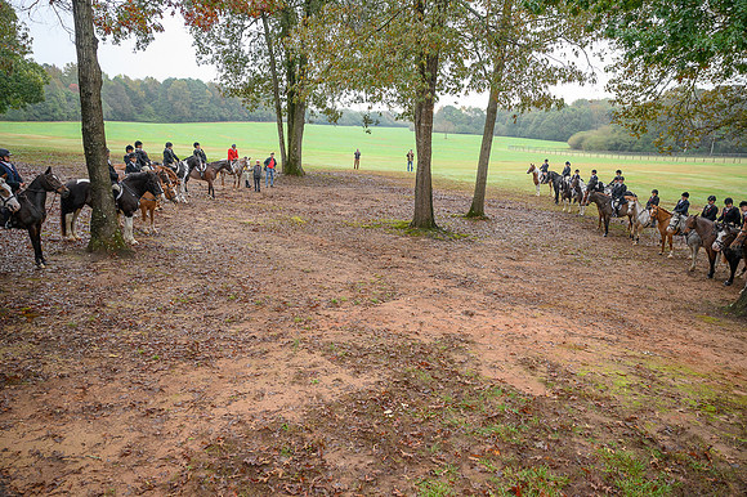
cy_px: 248
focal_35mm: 27
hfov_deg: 67.4
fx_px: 560
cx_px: 374
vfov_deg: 47.9
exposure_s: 1/250
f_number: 3.5
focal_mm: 27
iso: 2000
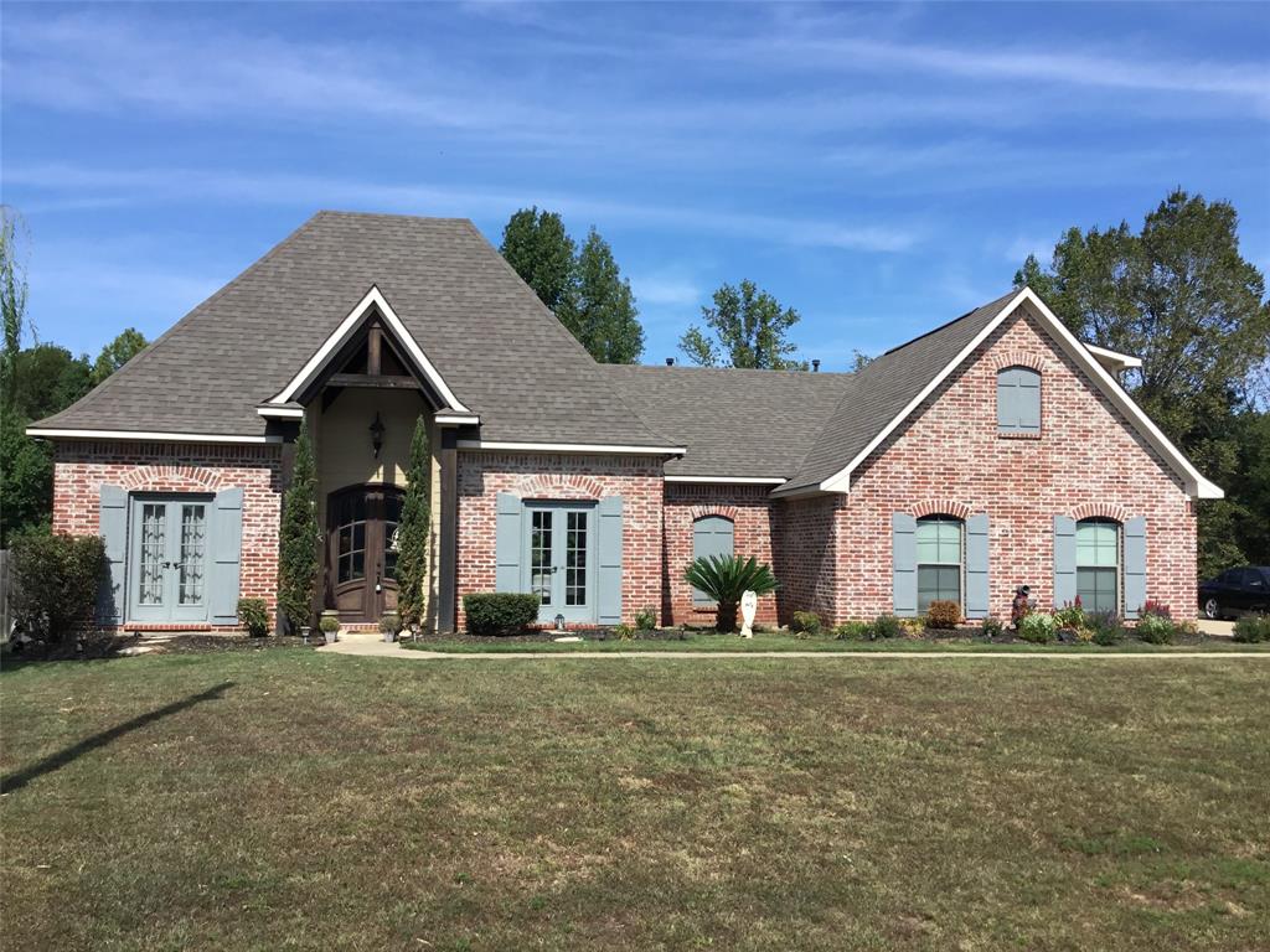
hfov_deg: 58.4
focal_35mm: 31
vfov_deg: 45.4
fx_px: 1137
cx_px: 635
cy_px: 476
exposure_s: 1/1072
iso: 25
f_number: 2.4
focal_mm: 3.3
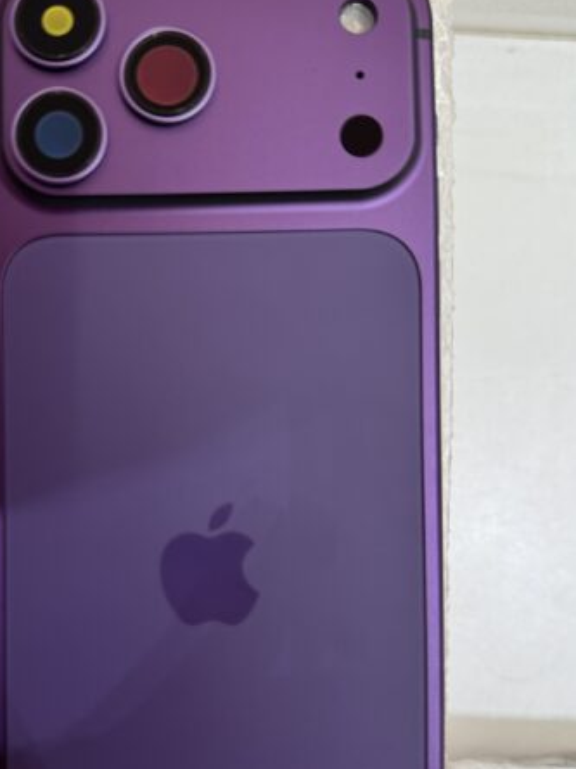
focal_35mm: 36
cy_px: 428
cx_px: 170
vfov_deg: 51.3
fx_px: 800
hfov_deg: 38.9
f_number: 1.78
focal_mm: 6.76
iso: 125
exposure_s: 1/101
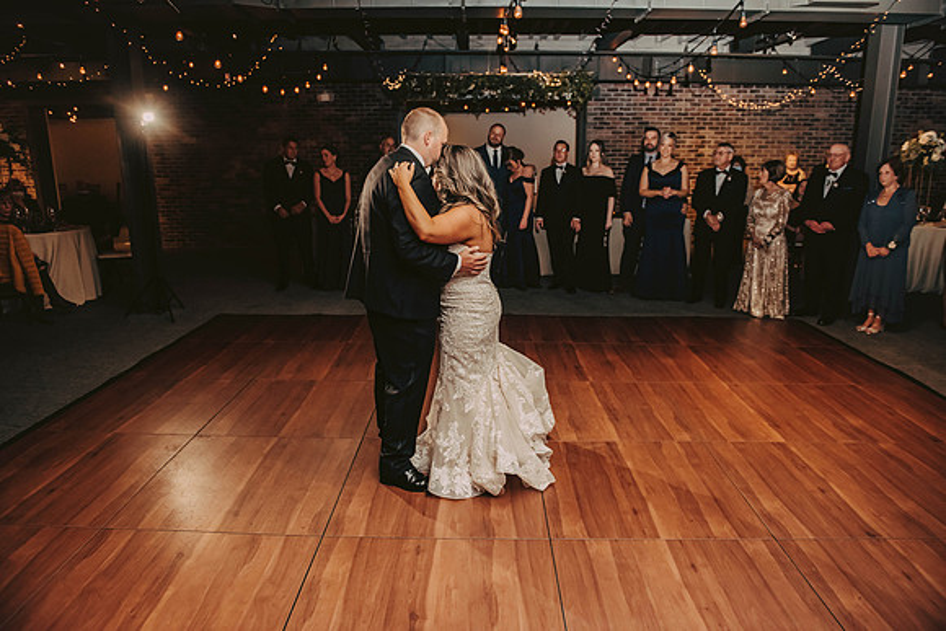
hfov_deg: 73.7
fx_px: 631
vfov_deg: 53.2
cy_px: 316
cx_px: 473
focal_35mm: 24
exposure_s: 1/200
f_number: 3.2
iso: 2000
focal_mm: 24
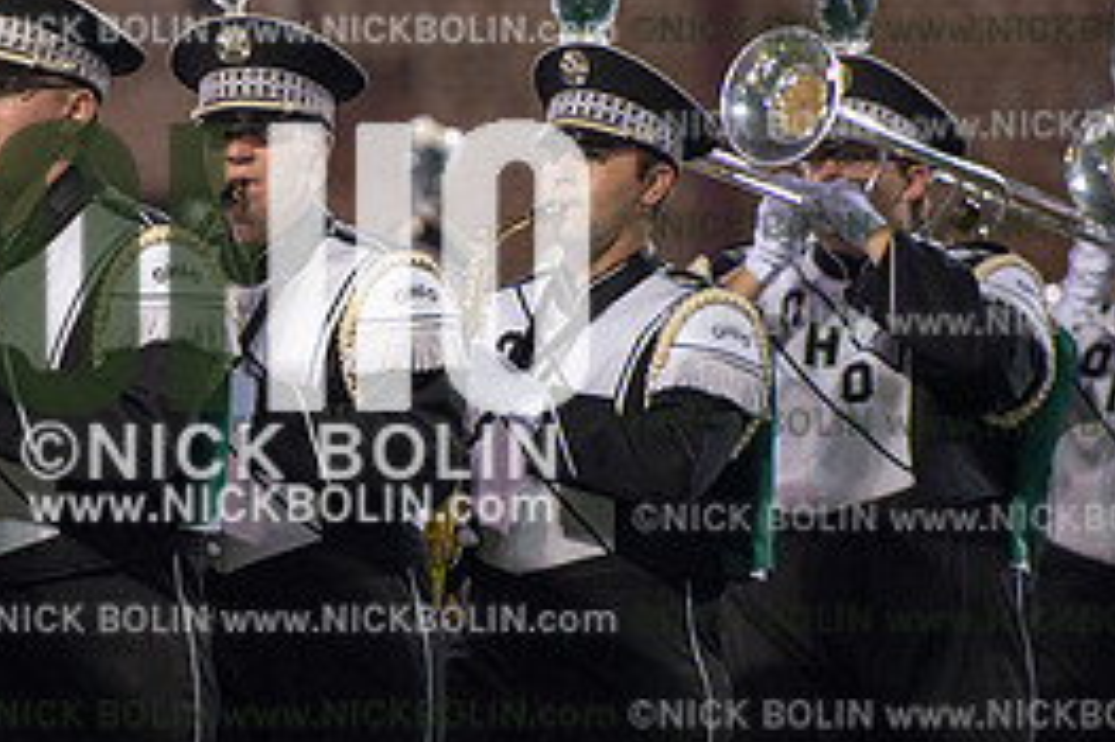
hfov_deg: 4.7
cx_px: 288
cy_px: 322
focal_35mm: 441
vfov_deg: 3.1
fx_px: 13650
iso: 4000
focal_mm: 200
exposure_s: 1/320
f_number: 2.8
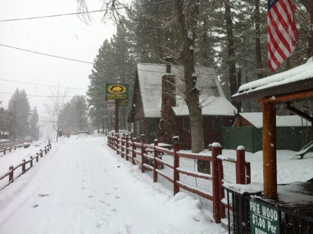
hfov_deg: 49.0
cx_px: 165
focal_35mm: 38
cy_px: 110
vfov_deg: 37.6
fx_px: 343
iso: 80
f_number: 2.8
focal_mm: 3.85
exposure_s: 1/511
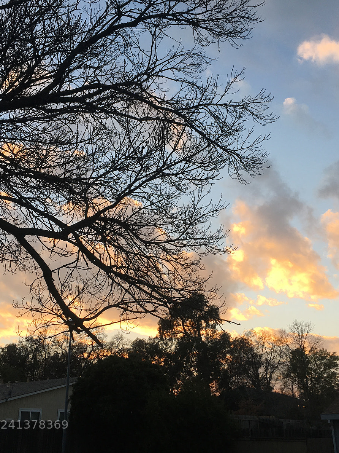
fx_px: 509
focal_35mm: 39
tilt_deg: +21.5
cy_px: 226
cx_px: 173
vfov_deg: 47.9
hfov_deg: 36.8
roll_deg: +0.2
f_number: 2.2
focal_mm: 4.15
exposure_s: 1/343
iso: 25
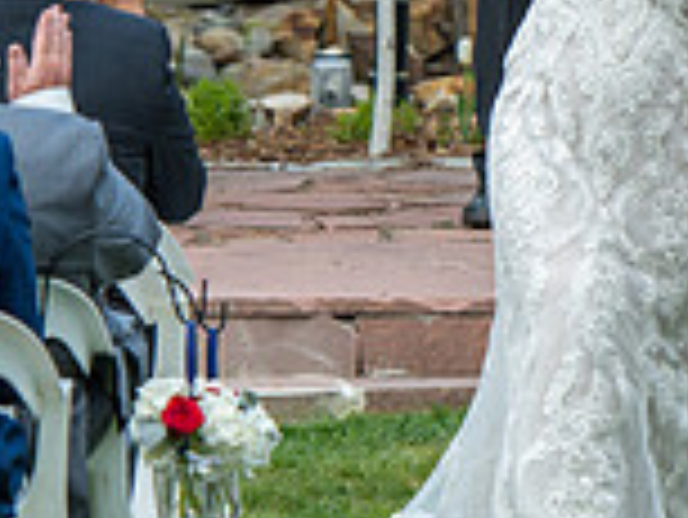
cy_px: 34
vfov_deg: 3.1
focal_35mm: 474
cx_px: 908
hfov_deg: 4.2
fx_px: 9428
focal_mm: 130
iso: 400
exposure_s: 1/200
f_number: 5
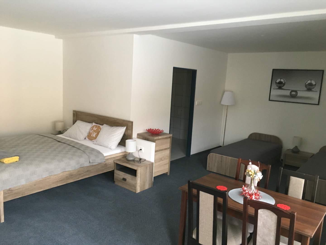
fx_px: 273
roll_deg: -3.5
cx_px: 163
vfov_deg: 48.2
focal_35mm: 29
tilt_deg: -9.6
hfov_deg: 61.7
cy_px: 122
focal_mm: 4.15
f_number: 2.2
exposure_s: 1/33
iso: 160
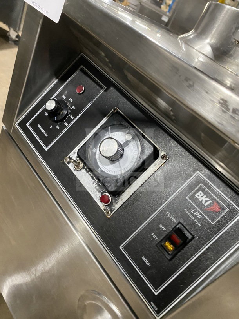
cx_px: 120
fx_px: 239
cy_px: 160
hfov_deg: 53.1
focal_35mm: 26
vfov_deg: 67.3
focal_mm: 4.25
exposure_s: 1/47
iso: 500
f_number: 1.8
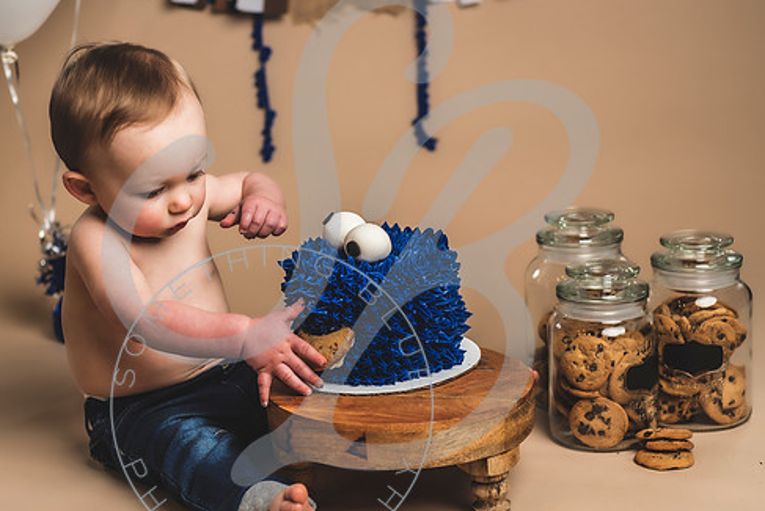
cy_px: 273
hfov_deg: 29.2
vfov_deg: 19.7
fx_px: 1467
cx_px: 344
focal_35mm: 69
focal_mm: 50
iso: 200
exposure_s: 1/125
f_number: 2.8
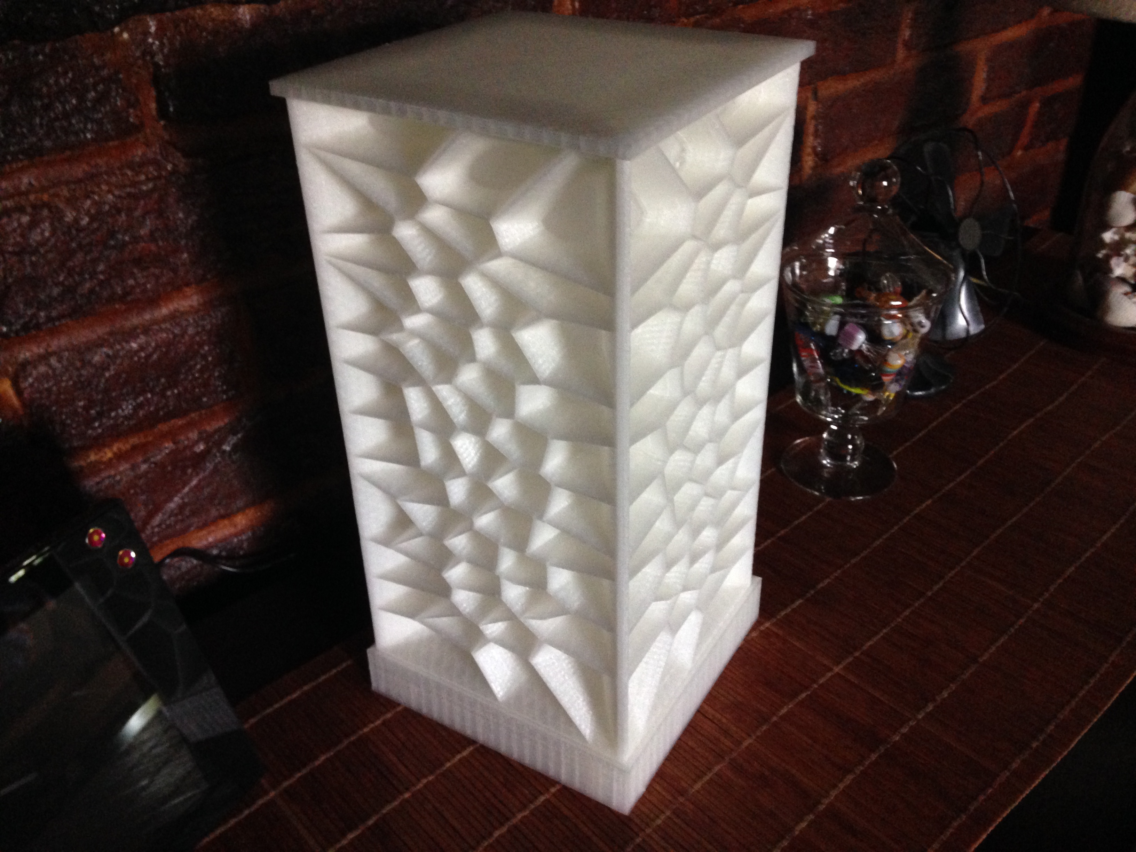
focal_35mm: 33
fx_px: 1083
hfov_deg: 55.4
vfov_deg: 42.9
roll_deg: -0.1
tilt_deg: -32.2
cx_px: 568
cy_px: 426
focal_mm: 4.12
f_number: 2.4
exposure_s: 1/20
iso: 320
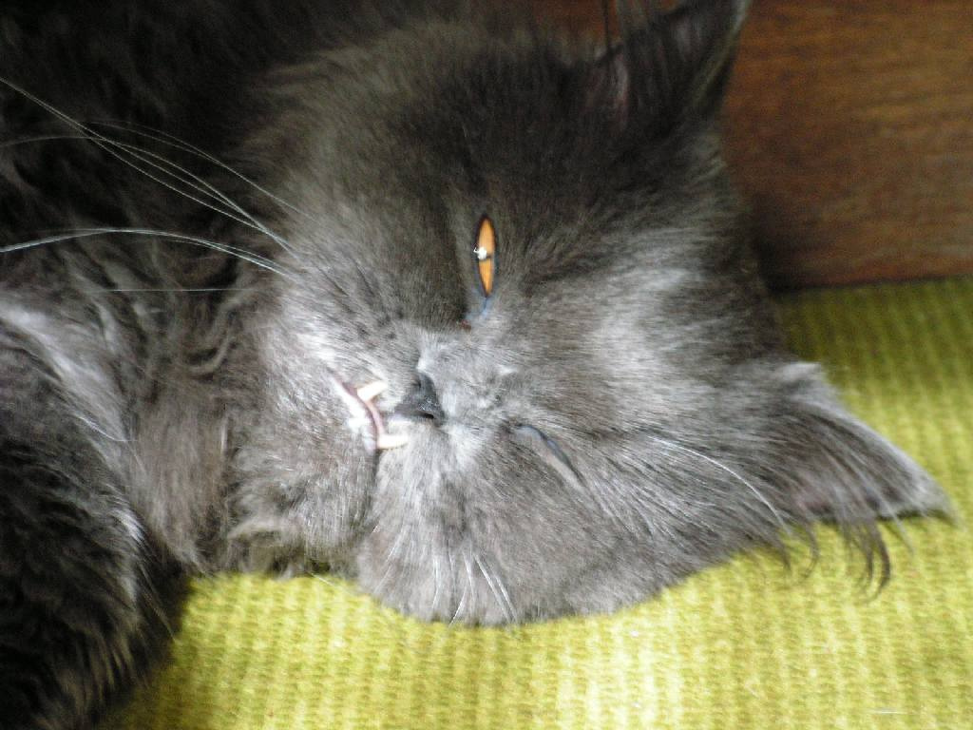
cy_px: 365
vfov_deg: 11.4
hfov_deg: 15.2
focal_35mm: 130
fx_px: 3654
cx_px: 486
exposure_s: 1/15
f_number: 3.4
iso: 160
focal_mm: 21.8
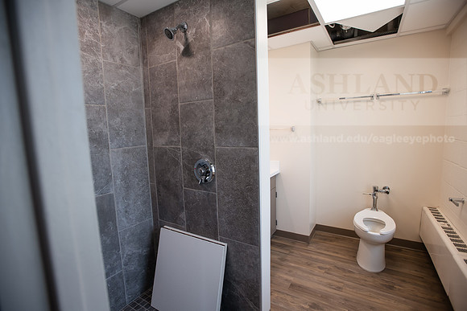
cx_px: 234
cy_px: 156
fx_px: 221
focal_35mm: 17
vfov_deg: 70.5
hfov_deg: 93.3
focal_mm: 17
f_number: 4
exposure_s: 1/200
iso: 400
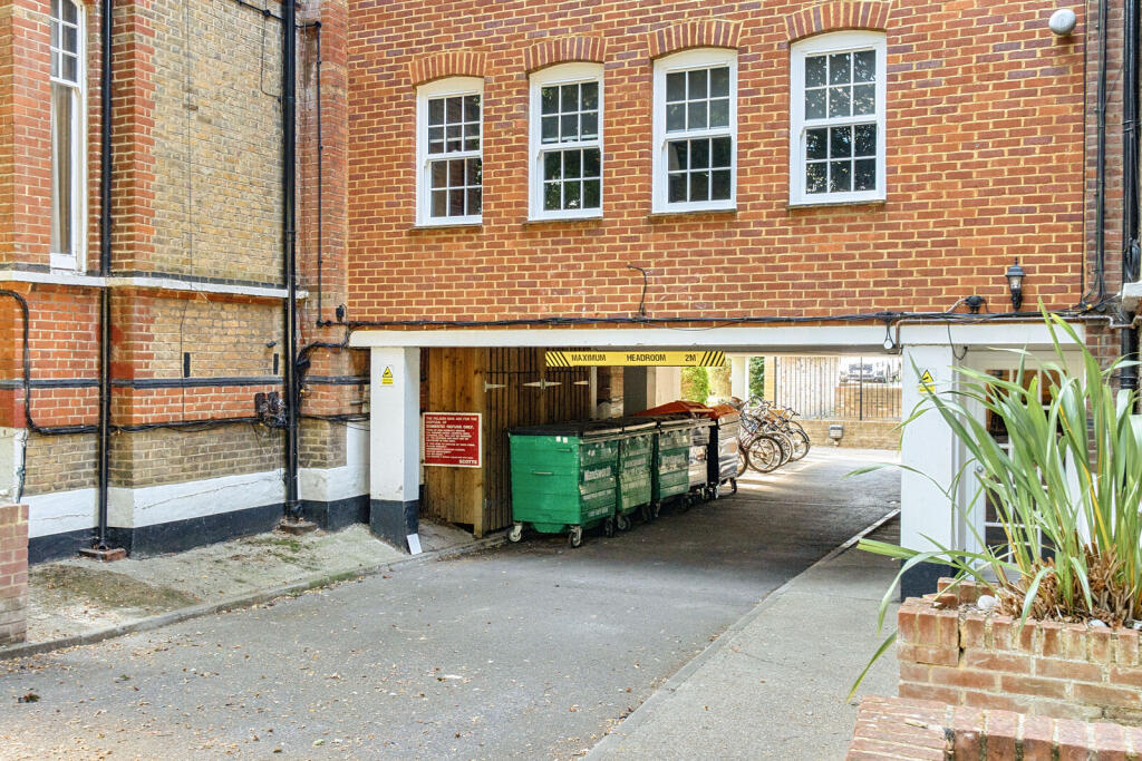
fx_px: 1142
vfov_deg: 36.9
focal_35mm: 36
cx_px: 571
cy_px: 380
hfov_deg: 53.1
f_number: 8
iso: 400
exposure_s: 1/60
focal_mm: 24
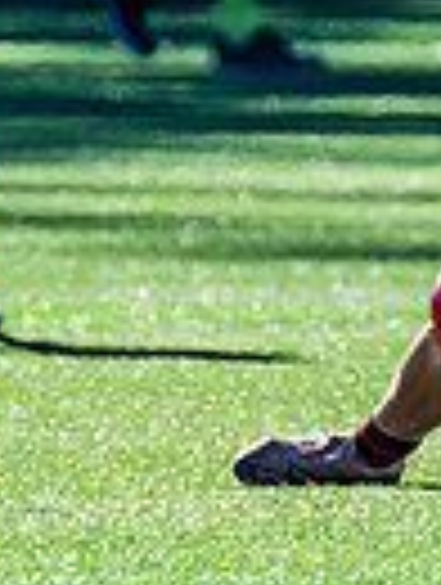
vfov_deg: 0.7
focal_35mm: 2719
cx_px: 572
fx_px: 46035
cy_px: 166
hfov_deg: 0.5
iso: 800
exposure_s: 1/1250
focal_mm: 600
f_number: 10
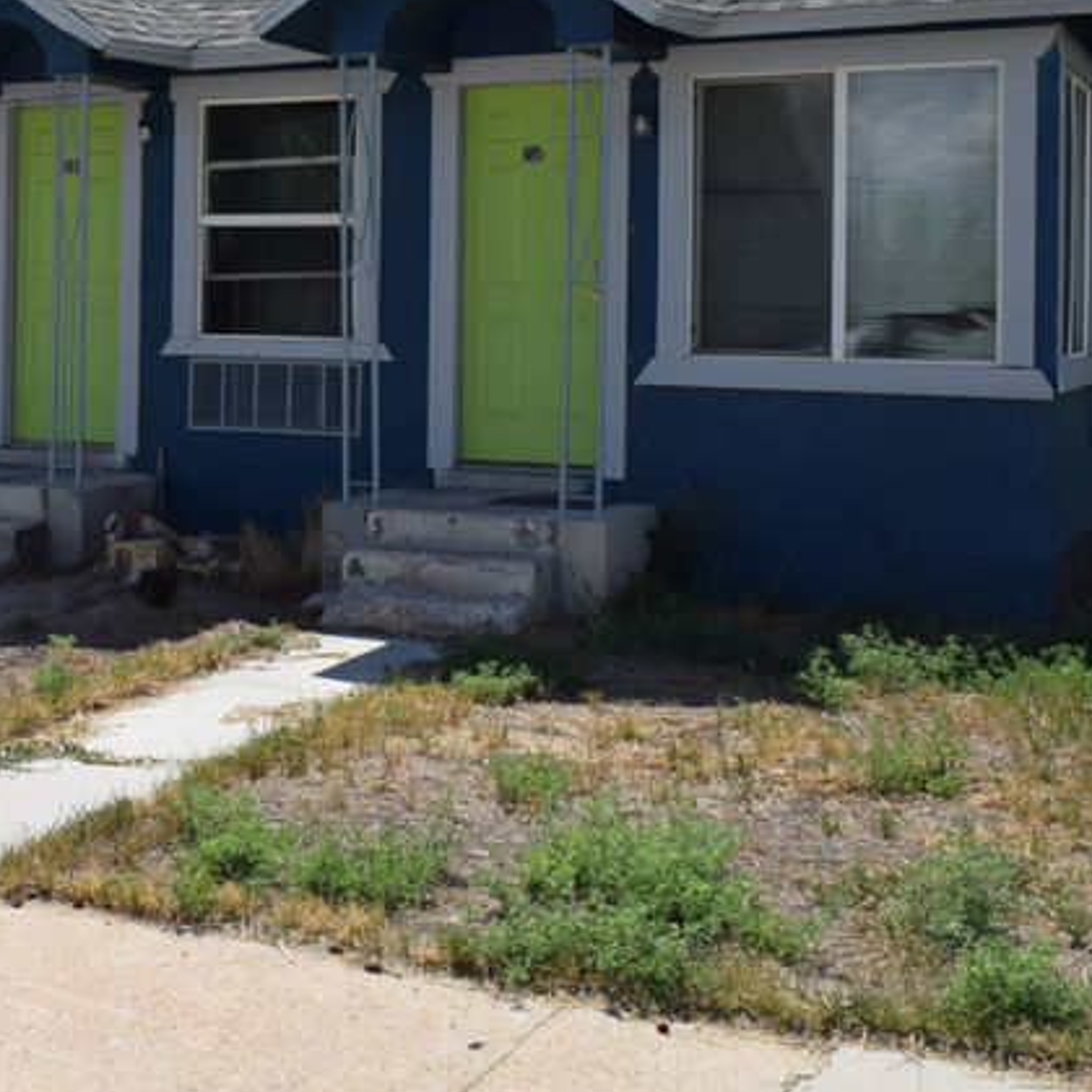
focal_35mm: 56
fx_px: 1999
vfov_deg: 30.2
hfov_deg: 29.1
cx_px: 73
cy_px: 317
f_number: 11
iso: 100
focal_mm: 18
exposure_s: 1/200
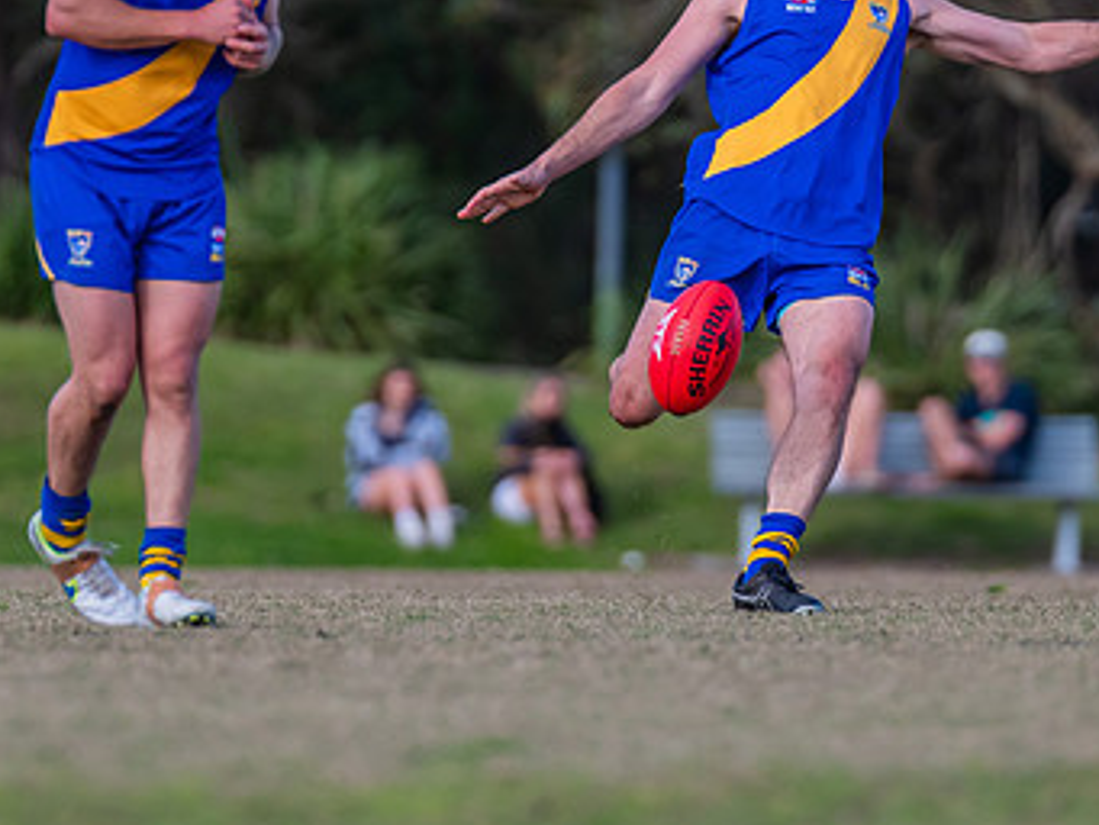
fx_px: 22486
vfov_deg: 2.1
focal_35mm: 708
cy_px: 193
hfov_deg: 2.8
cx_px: 729
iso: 800
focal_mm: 330
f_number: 4.5
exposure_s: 1/2000
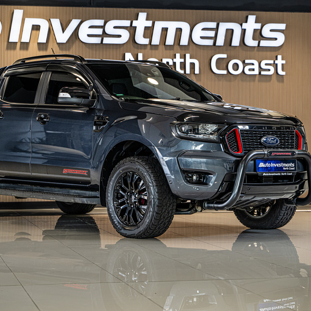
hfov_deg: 18.1
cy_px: 156
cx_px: 117
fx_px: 976
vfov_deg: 18.1
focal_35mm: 96
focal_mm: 75
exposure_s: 1/160
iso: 500
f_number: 4
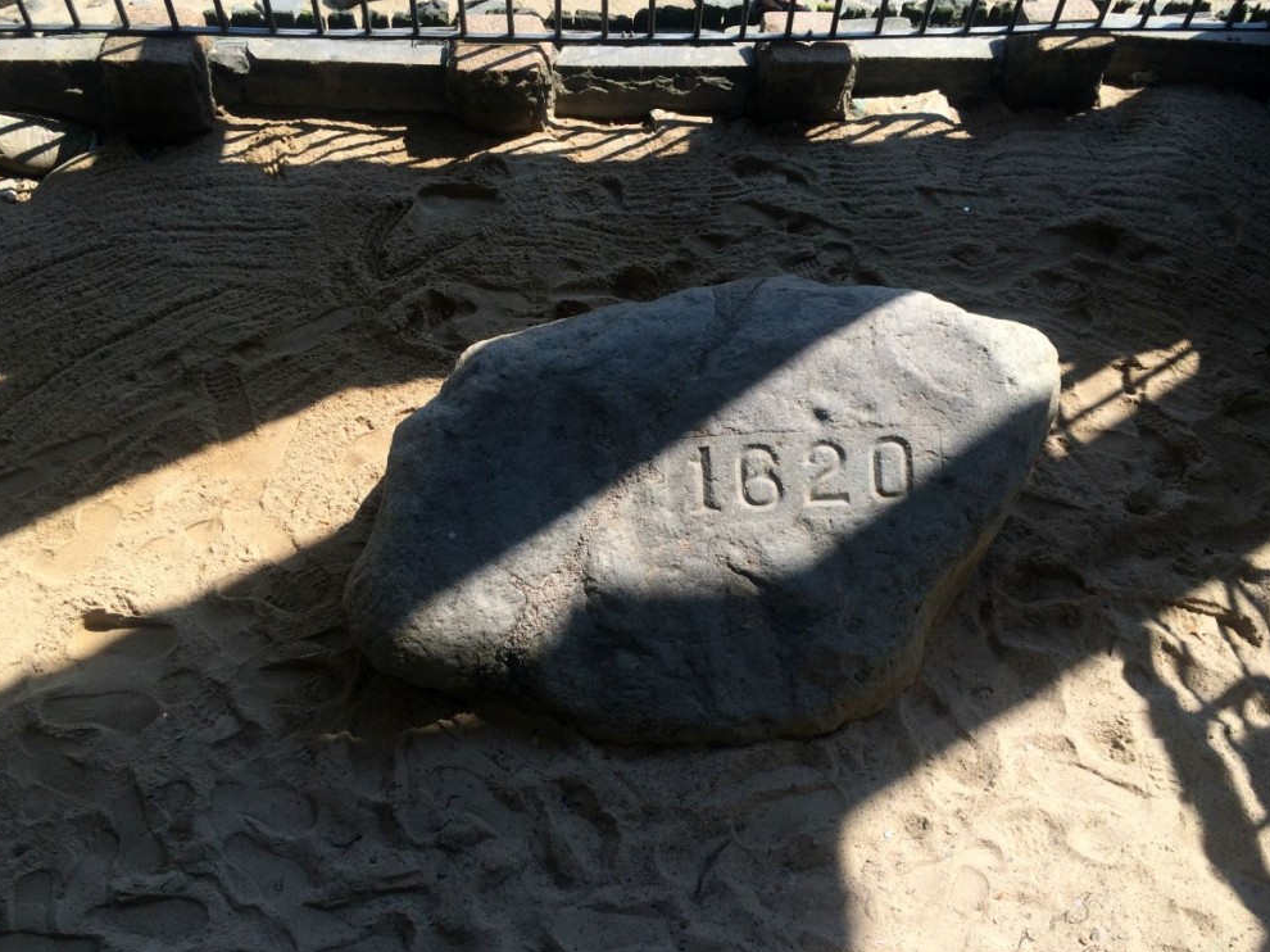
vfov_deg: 46.8
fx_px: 1100
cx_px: 649
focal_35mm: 30
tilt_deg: -58.9
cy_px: 482
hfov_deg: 60.0
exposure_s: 1/1026
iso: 32
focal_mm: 4.15
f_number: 2.2
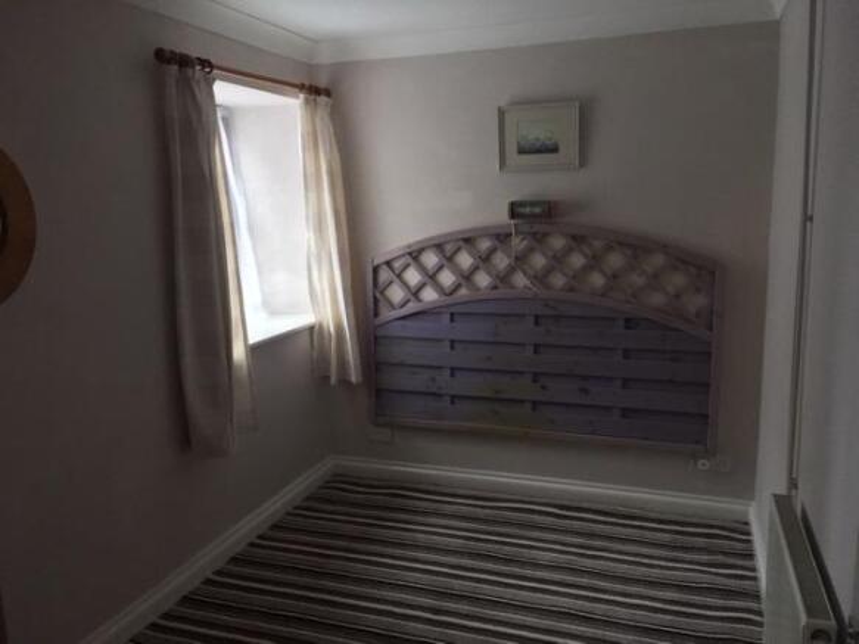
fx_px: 719
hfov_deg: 61.7
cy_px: 322
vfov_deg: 48.2
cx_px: 430
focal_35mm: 29
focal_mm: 4.15
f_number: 2.2
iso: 250
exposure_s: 1/17
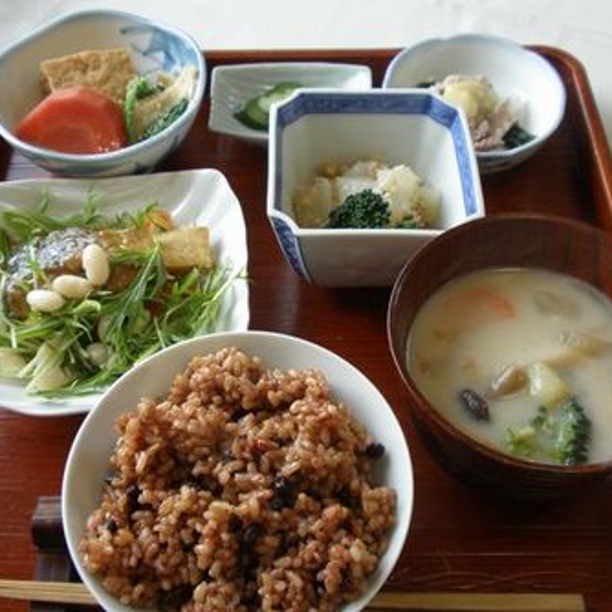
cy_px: 305
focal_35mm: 44
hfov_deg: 38.3
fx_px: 880
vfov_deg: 38.3
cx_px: 285
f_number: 3.5
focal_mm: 6.6
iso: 100
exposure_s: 1/50
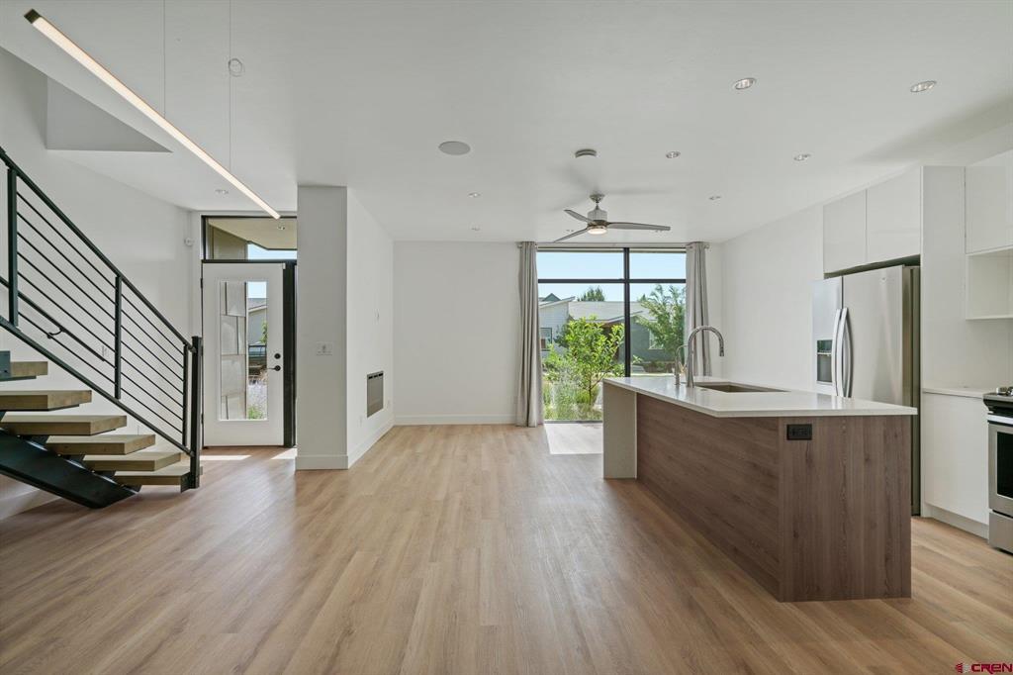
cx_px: 506
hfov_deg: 96.8
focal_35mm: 16
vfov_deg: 73.7
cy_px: 338
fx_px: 450
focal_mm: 16
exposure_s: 1/45
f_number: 8
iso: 400
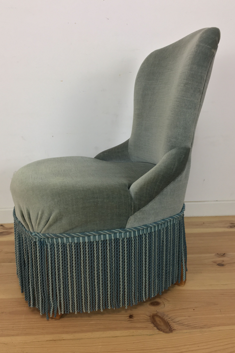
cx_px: 112
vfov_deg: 60.3
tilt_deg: -13.9
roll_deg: +1.1
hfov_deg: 42.3
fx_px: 304
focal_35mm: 31
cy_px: 172
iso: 40
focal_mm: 4.15
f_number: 2.2
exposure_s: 1/33
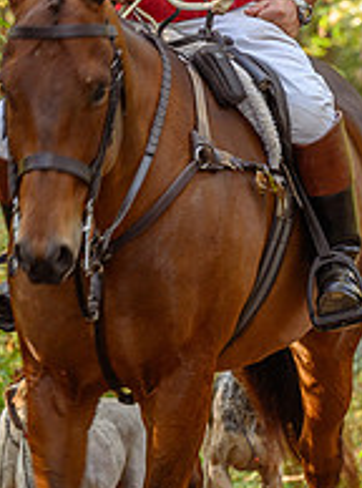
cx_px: 204
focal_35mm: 431
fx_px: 6050
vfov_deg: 4.6
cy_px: 79
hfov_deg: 3.4
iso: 320
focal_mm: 99
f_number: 3.5
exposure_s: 1/80
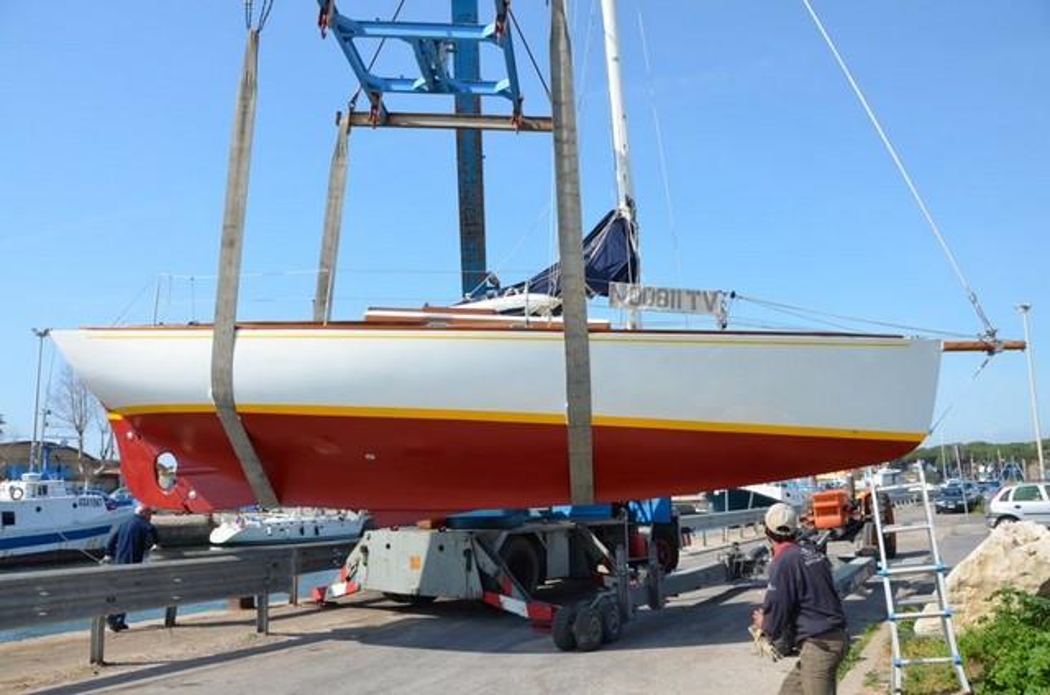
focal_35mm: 27
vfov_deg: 47.7
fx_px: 786
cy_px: 348
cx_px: 525
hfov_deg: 67.5
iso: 125
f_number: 8
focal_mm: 18
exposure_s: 1/250
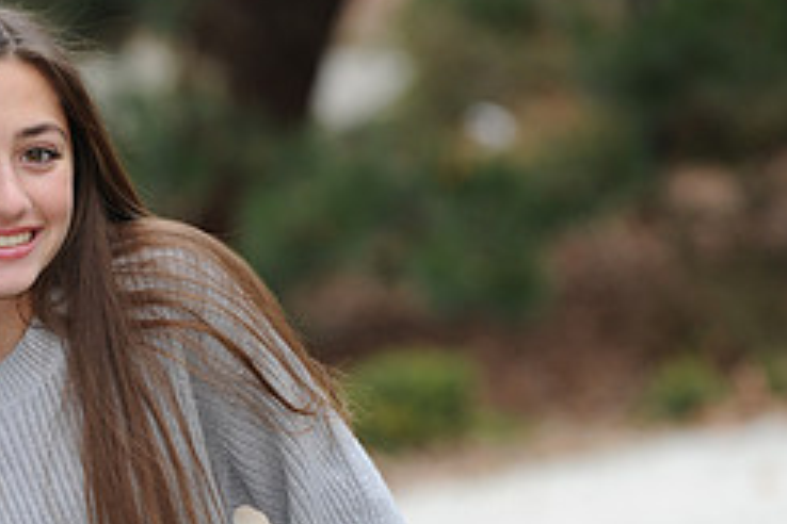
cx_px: -42
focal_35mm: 354
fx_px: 7738
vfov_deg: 3.9
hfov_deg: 5.8
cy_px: 466
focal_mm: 150
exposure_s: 1/160
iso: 400
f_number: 4.5
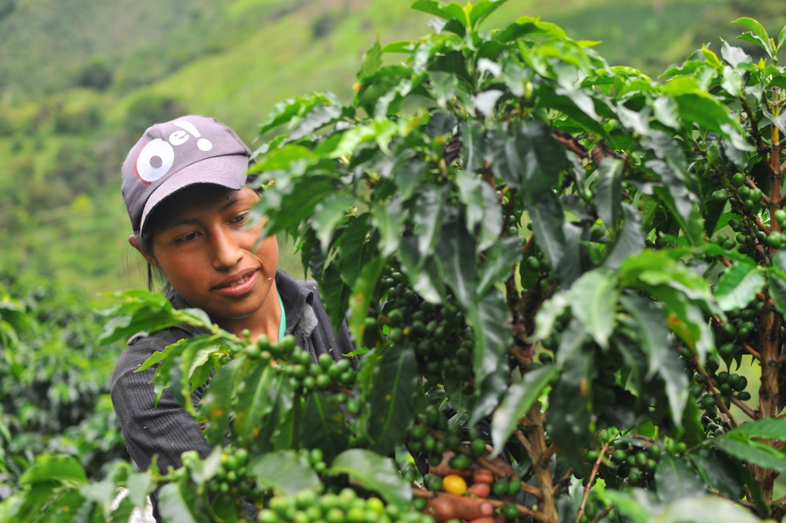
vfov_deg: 25.7
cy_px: 262
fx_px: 1146
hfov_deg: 37.9
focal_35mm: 52
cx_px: 393
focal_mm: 35
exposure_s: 1/500
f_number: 2.8
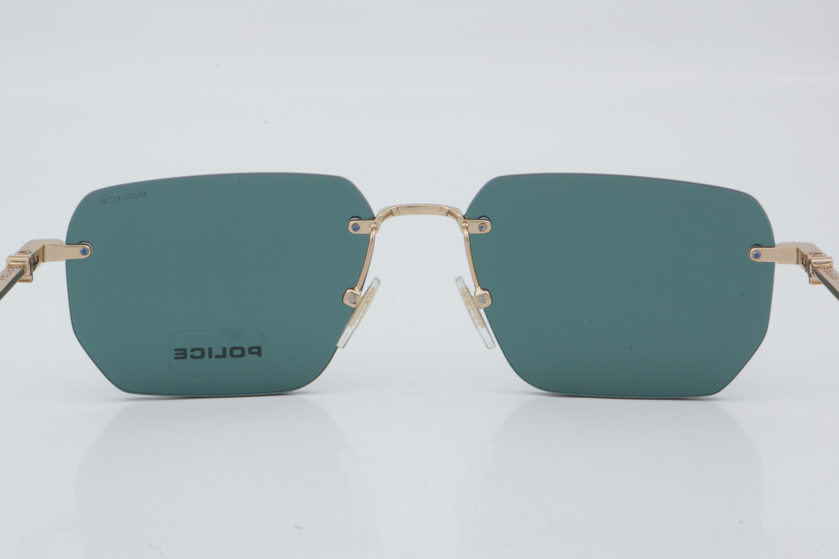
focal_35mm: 82
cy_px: 280
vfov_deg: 16.6
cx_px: 420
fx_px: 1923
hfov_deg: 24.6
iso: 100
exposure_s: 1/4
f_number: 29
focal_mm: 55
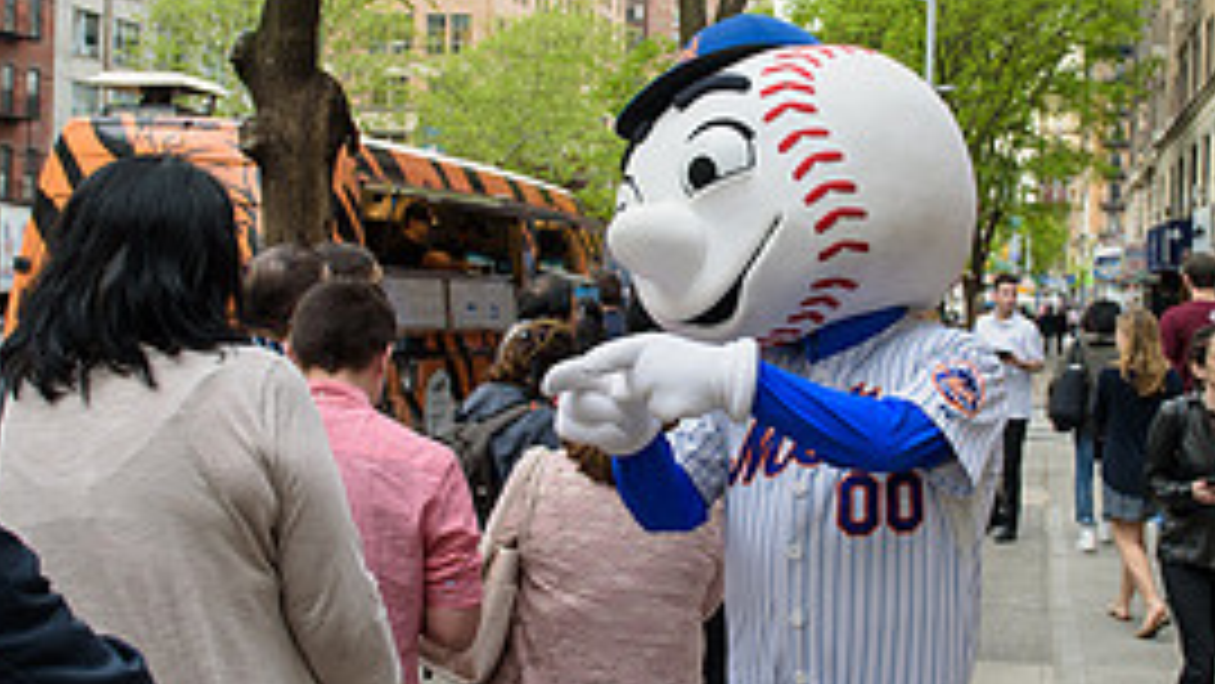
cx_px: 734
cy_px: 277
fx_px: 1740
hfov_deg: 38.3
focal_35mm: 54
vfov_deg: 22.2
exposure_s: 1/250
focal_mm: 24
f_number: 4
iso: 200
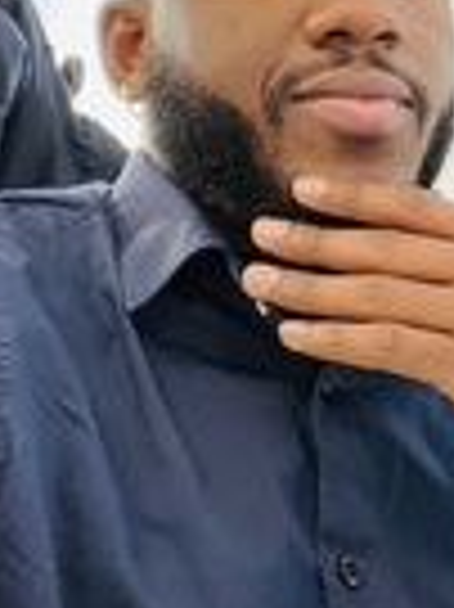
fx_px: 1366
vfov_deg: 24.4
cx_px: 443
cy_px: 77
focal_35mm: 78
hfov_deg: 18.4
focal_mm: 2.71
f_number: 2.2
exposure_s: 1/60
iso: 250
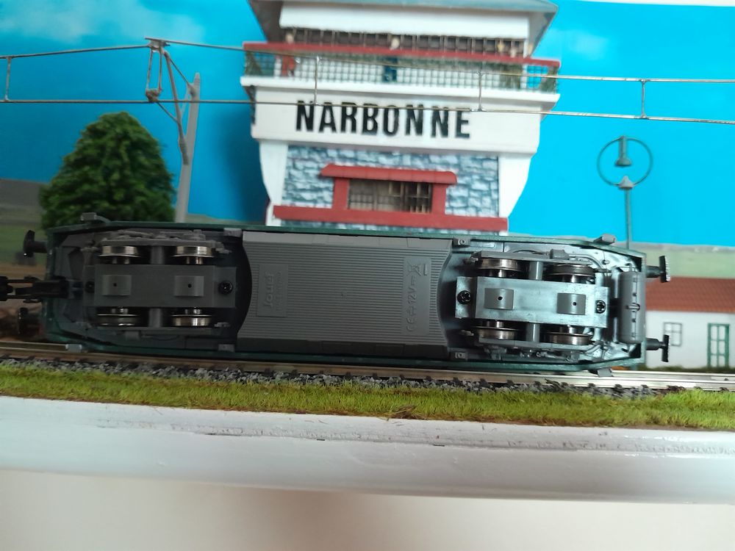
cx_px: 368
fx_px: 573
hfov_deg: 65.3
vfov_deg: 51.4
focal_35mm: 27
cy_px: 276
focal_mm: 4
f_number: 1.8
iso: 800
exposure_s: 1/25
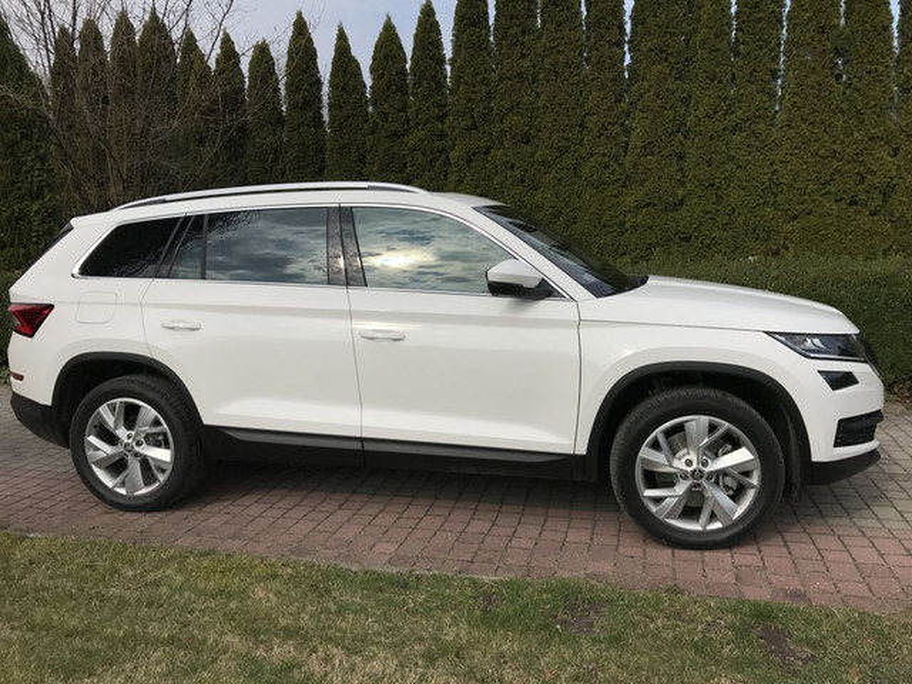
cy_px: 342
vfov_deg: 49.7
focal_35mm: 28
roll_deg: +1.6
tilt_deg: -9.1
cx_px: 456
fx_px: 738
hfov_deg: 63.4
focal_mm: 3.99
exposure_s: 1/5319
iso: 20
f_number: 1.8
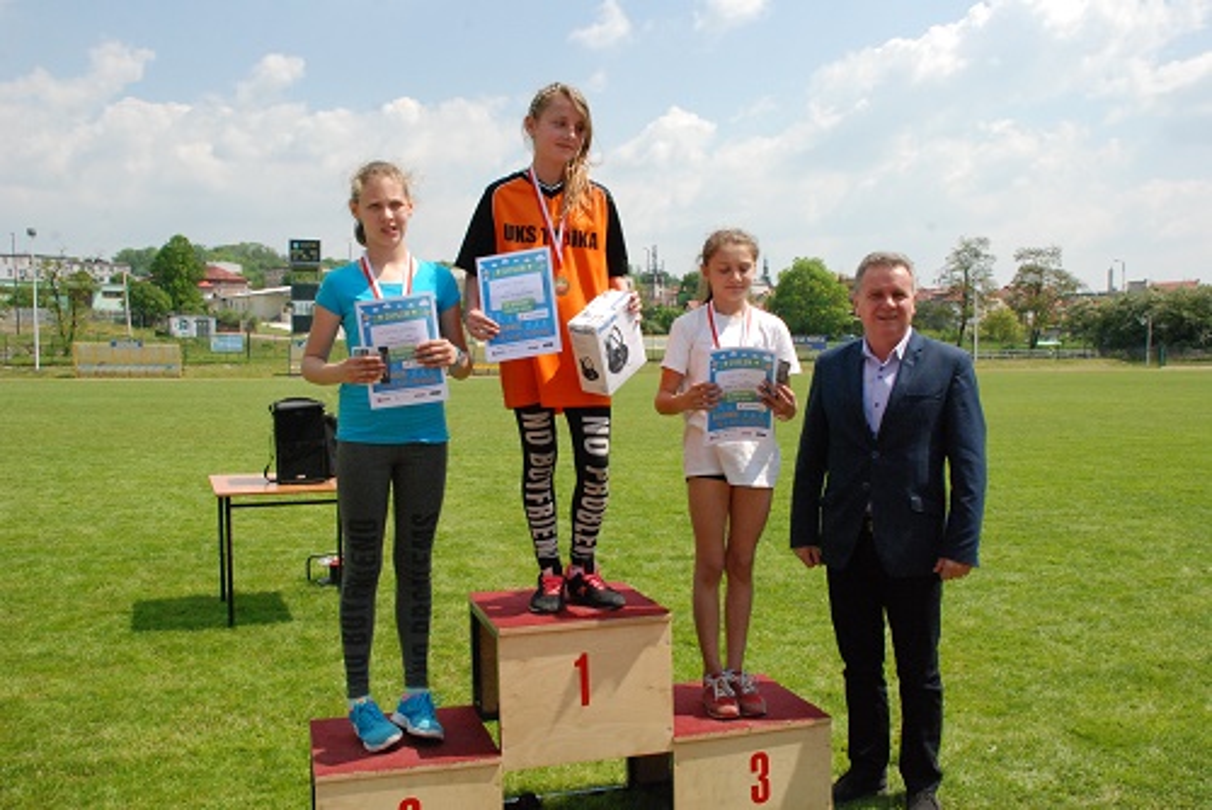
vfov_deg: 40.0
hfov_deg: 57.2
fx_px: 1112
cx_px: 606
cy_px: 405
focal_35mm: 33
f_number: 14
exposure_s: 1/800
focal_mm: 22
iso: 1250
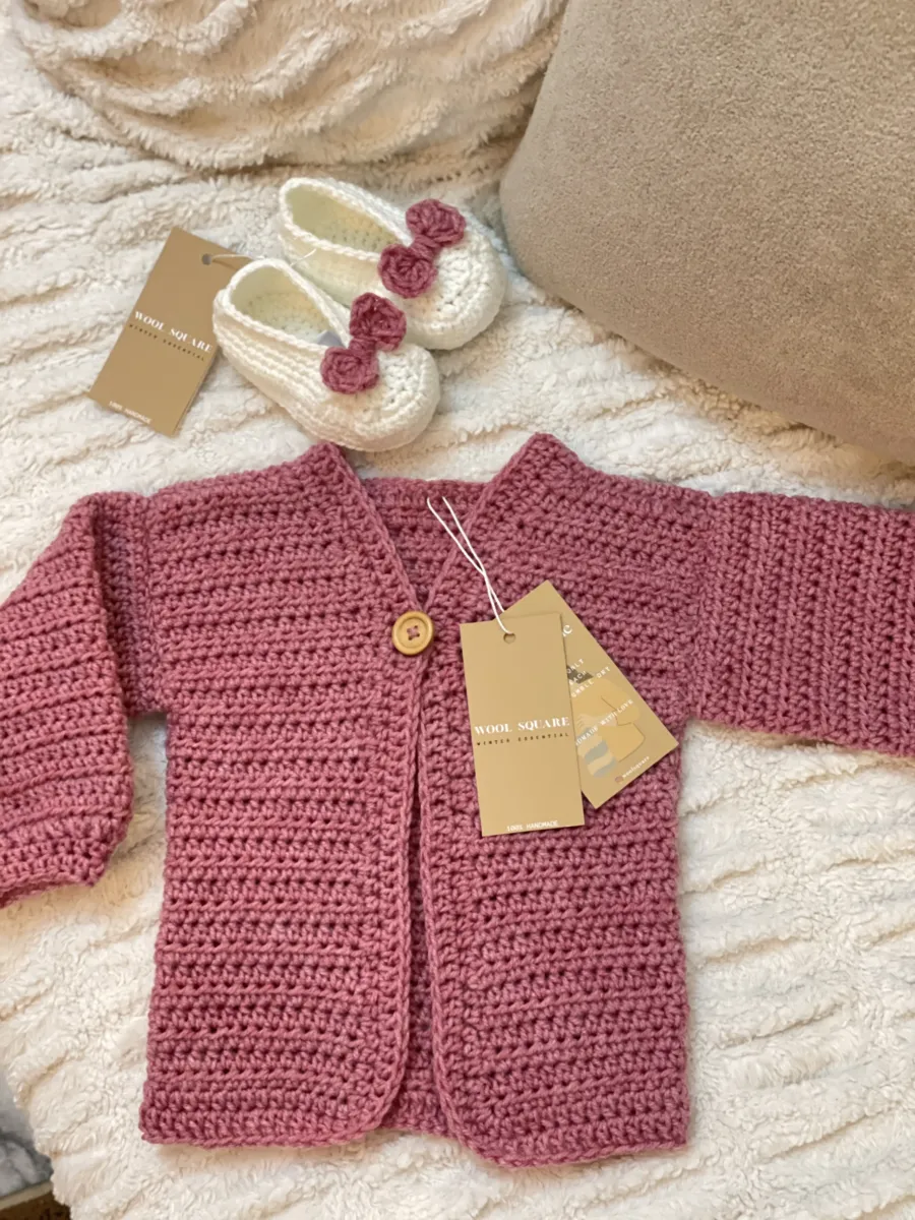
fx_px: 1833
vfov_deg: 36.8
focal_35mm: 52
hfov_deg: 28.0
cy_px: 610
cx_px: 458
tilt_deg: -74.0
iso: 500
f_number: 2
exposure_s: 1/14
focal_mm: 6
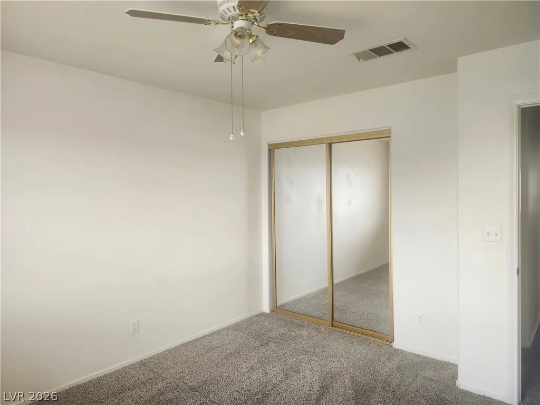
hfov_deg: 73.9
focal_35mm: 23
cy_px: 202
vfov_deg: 58.9
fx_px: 359
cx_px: 270
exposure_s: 1/120
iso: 200
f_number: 1.8
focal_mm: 5.54
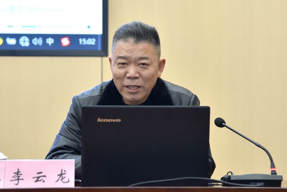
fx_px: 622
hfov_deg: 26.0
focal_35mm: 78
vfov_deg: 17.5
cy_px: 96
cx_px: 144
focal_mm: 78
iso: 800
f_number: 4
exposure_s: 1/200
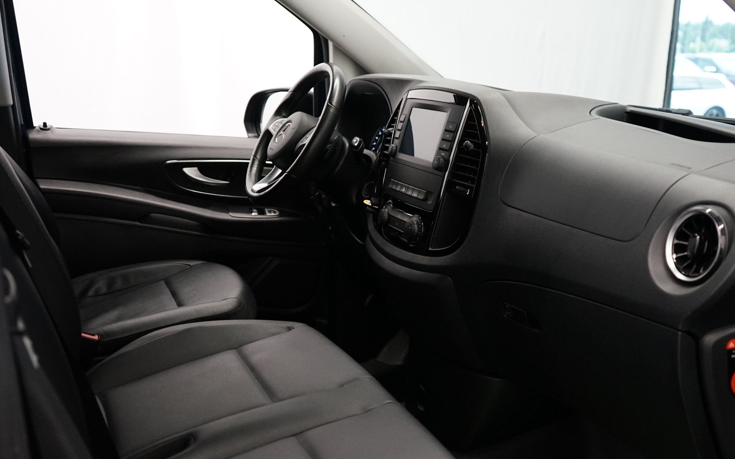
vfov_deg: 32.6
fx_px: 781
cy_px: 294
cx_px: 384
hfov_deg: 50.4
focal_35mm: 39
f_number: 3.5
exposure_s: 1/160
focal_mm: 31
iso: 3200
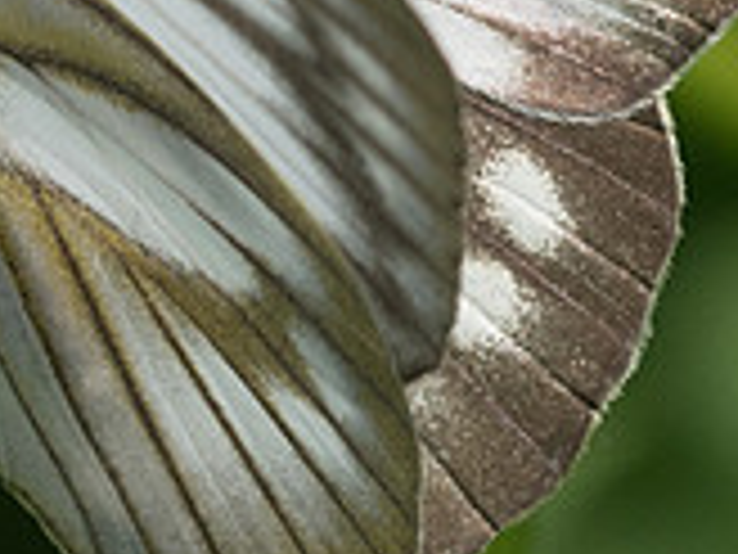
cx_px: 63
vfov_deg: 0.8
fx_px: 38183
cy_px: 224
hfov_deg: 1.1
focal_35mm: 1791
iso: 400
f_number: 9
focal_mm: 150
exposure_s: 1/800
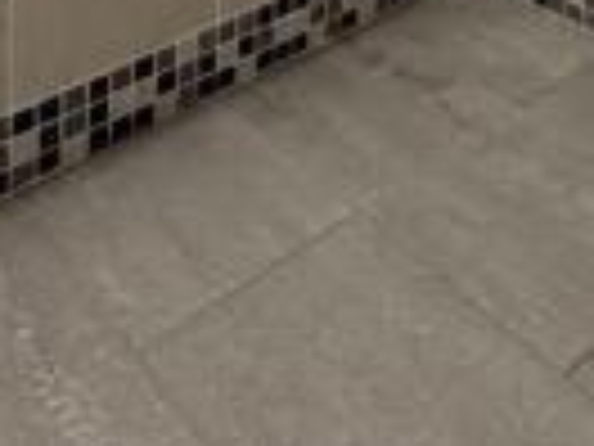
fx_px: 1064
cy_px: -525
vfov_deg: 16.1
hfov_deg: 31.1
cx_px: 358
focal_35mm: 62
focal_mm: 2.22
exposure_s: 1/69
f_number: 2.2
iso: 320
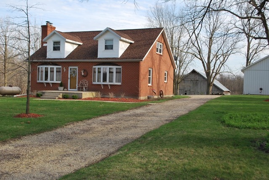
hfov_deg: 46.4
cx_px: 134
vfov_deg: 32.0
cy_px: 90
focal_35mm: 42
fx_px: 314
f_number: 6.3
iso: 100
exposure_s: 1/160
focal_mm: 28
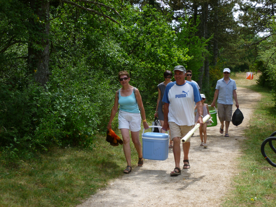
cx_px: 138
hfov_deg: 34.9
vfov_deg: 26.6
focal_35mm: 55
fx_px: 439
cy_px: 104
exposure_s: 1/250
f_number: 4.2
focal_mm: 9.9
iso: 100
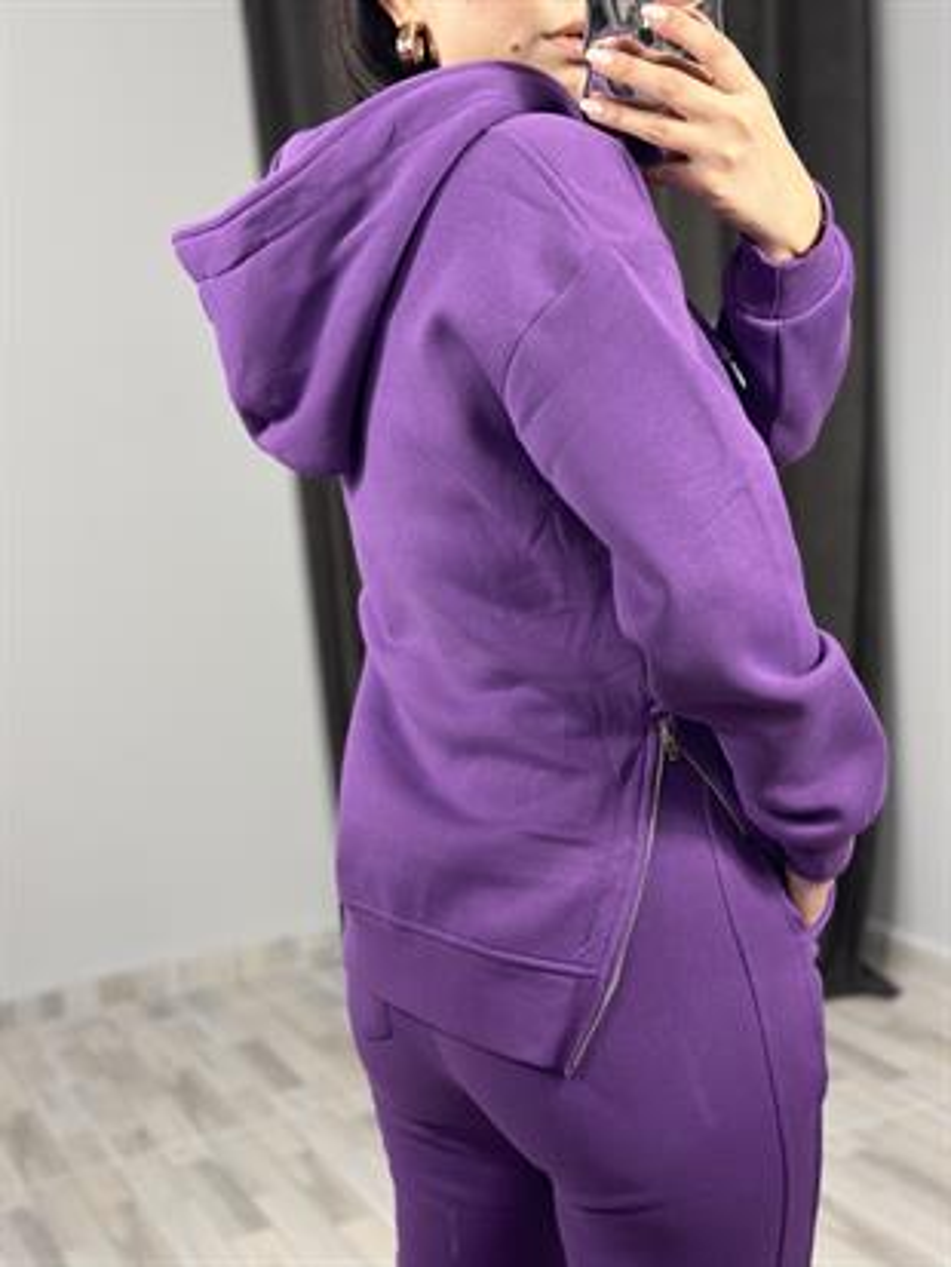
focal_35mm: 48
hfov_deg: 30.3
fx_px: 1757
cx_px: 476
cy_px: 634
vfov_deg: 39.6
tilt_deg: -33.7
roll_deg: +6.8
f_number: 1.78
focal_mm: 6.86
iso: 125
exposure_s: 1/100
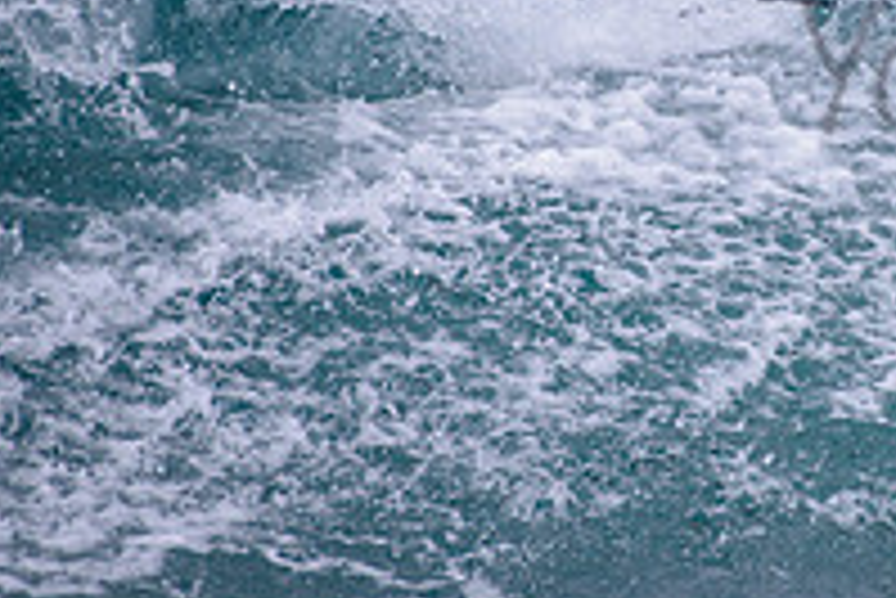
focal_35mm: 1783
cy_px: 106
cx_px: 970
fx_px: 44408
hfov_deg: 1.2
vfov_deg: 0.8
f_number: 5.6
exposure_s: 1/2000
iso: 160
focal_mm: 500
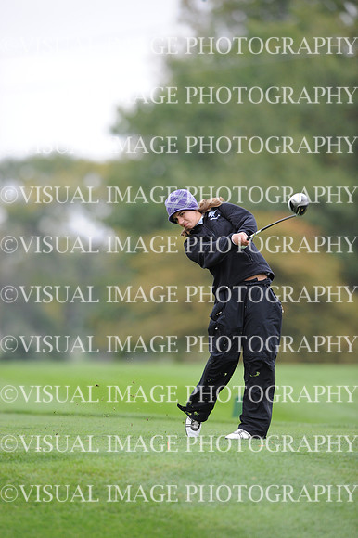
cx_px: 179
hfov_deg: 3.4
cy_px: 269
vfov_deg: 5.2
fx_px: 5973
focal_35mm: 400
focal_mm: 400
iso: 800
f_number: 4
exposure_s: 1/1600
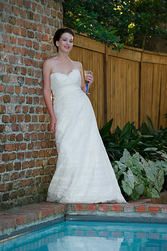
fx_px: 1220
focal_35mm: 175
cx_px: 84
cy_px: 126
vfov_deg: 11.8
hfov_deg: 7.8
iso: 400
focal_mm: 175
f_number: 4
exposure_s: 1/80
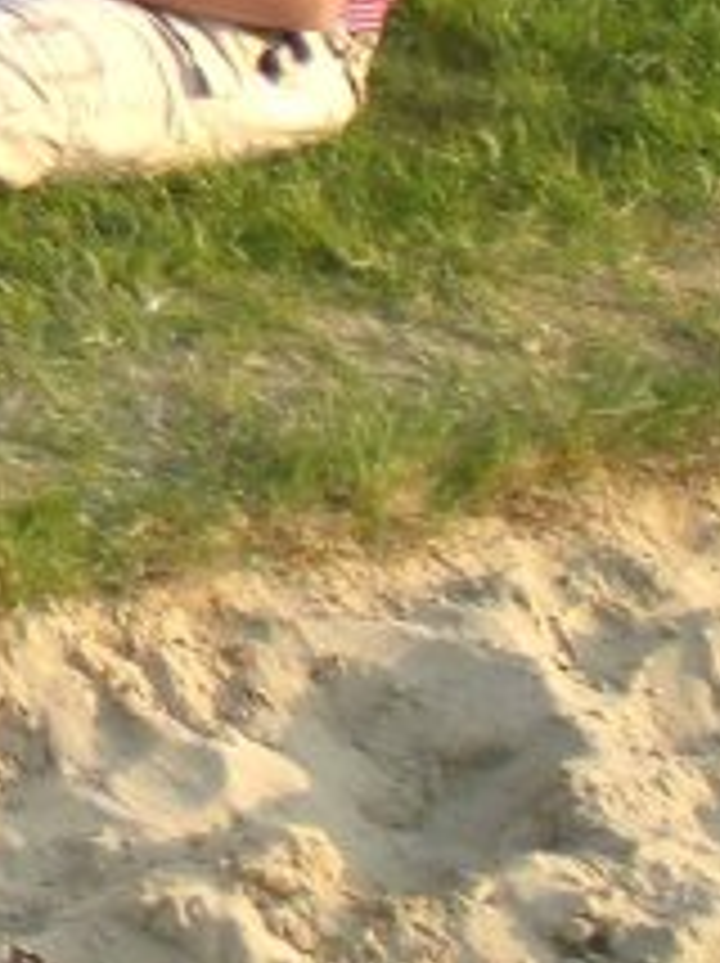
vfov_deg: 10.3
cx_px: -1197
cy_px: -688
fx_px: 5057
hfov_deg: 7.4
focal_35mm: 182
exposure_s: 1/200
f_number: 3.1
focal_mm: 6.3
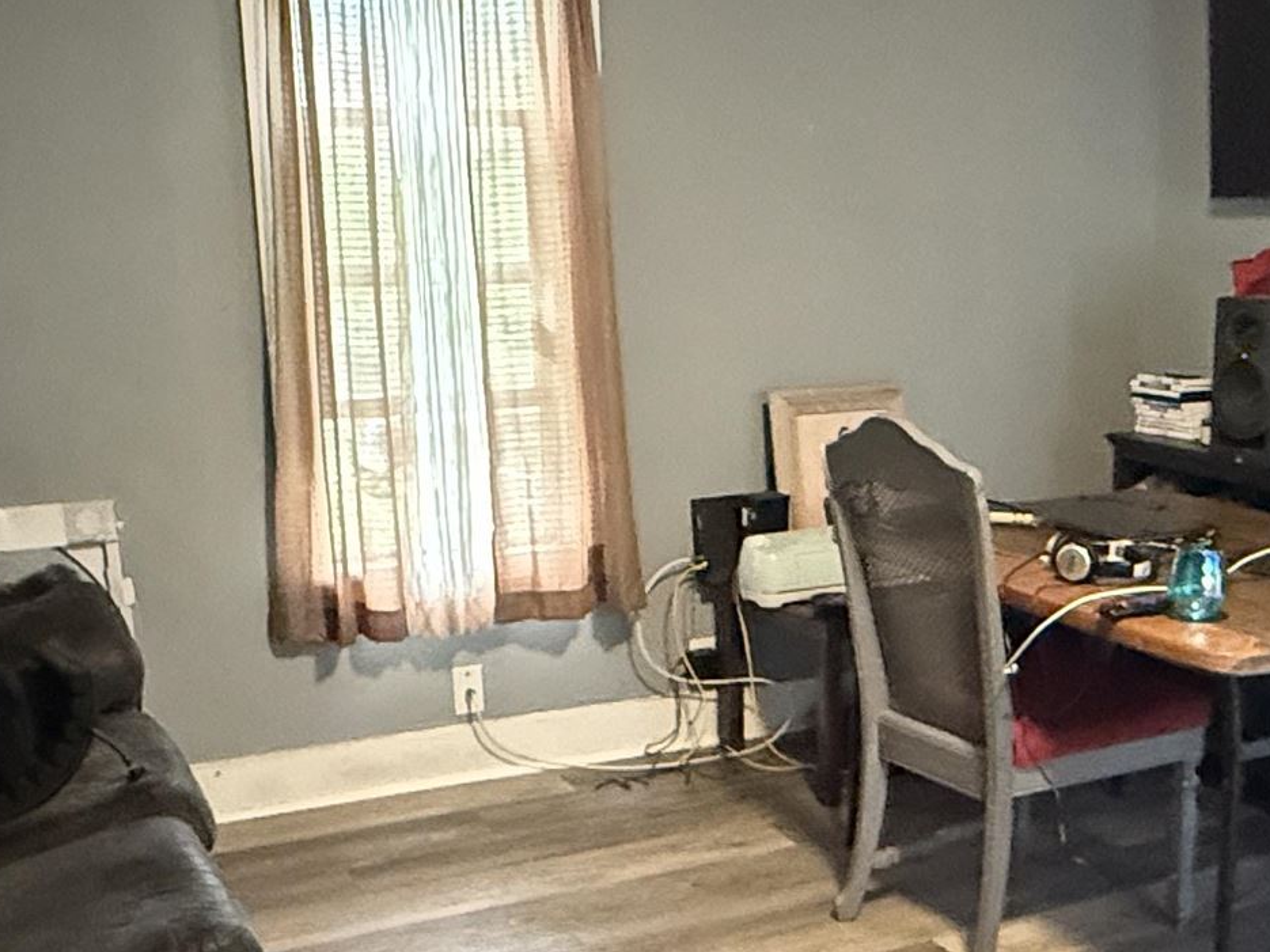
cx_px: 743
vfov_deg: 31.2
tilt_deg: -14.1
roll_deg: +1.1
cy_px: 651
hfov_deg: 41.1
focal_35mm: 46
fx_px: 1687
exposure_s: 1/40
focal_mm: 2.22
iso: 1250
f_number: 2.2
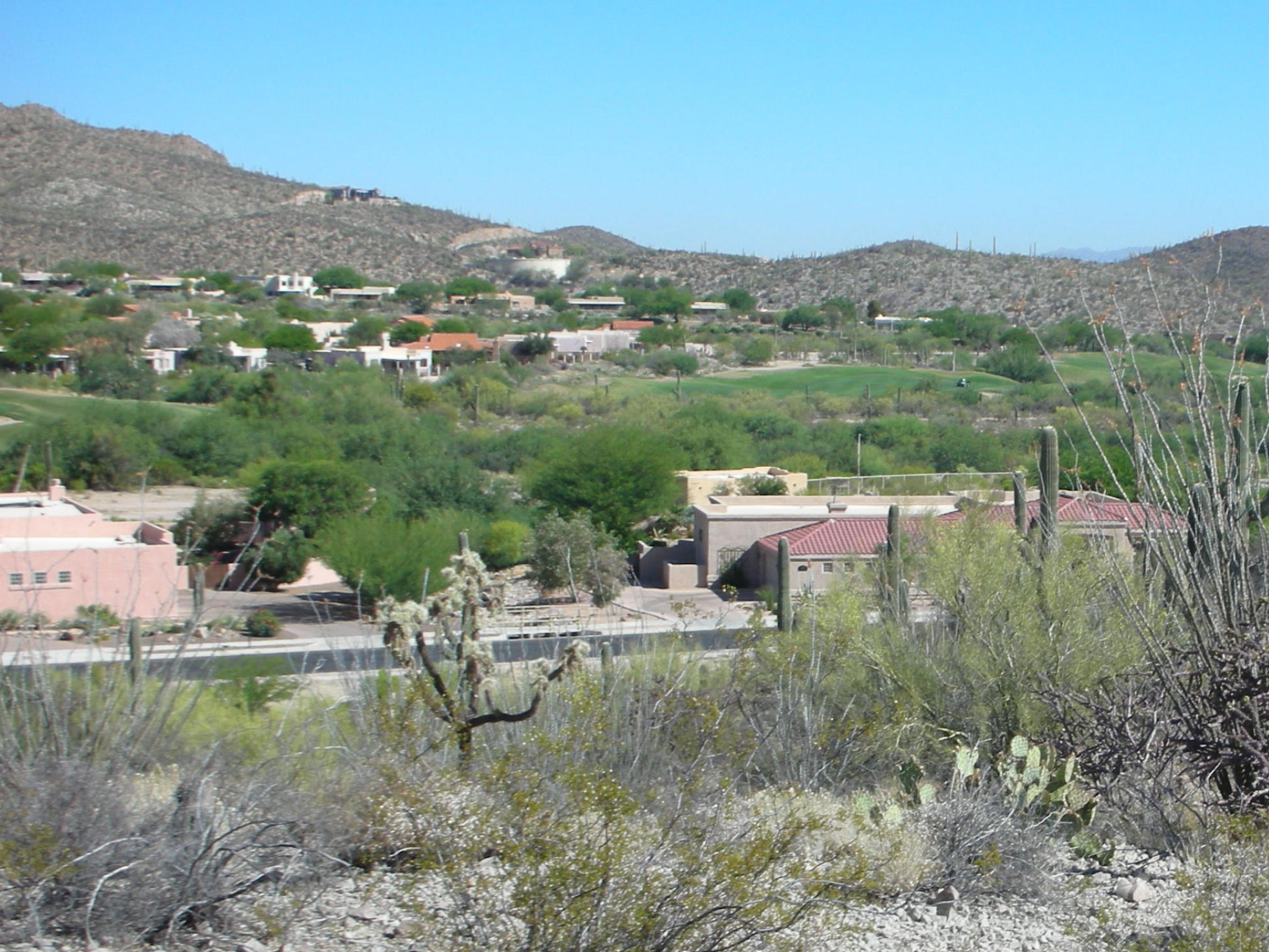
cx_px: 937
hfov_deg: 27.4
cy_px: 562
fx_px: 2567
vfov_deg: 21.0
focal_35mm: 70
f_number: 9.9
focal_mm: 7.7
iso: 50
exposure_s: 1/67.4
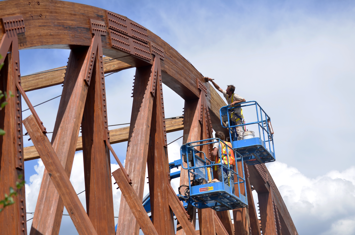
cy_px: 118
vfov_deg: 14.0
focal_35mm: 98
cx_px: 178
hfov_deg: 21.0
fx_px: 959
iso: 250
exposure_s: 1/1000
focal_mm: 65
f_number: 8
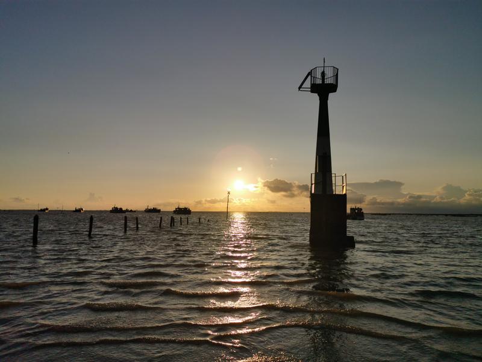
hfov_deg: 65.3
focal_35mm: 27
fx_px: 376
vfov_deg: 51.4
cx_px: 241
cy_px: 181
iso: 50
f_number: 1.6
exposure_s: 1/13333
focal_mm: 5.56
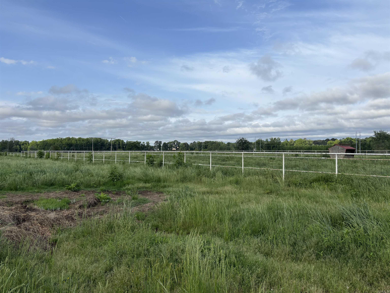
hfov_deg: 67.3
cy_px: 146
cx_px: 195
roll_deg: -0.3
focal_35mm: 26
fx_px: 293
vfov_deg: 53.1
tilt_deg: +0.7
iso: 50
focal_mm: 5.96
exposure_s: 1/3205
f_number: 1.6
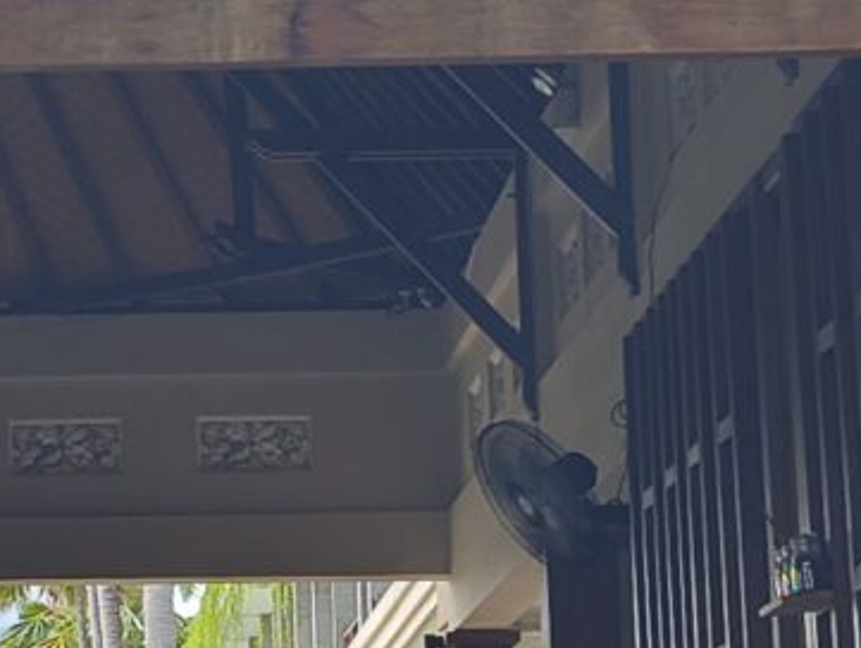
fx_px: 4061
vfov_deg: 9.1
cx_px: -79
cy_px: 267
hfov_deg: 11.9
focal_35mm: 163
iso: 50
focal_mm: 6.14
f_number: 1.6
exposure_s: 1/100
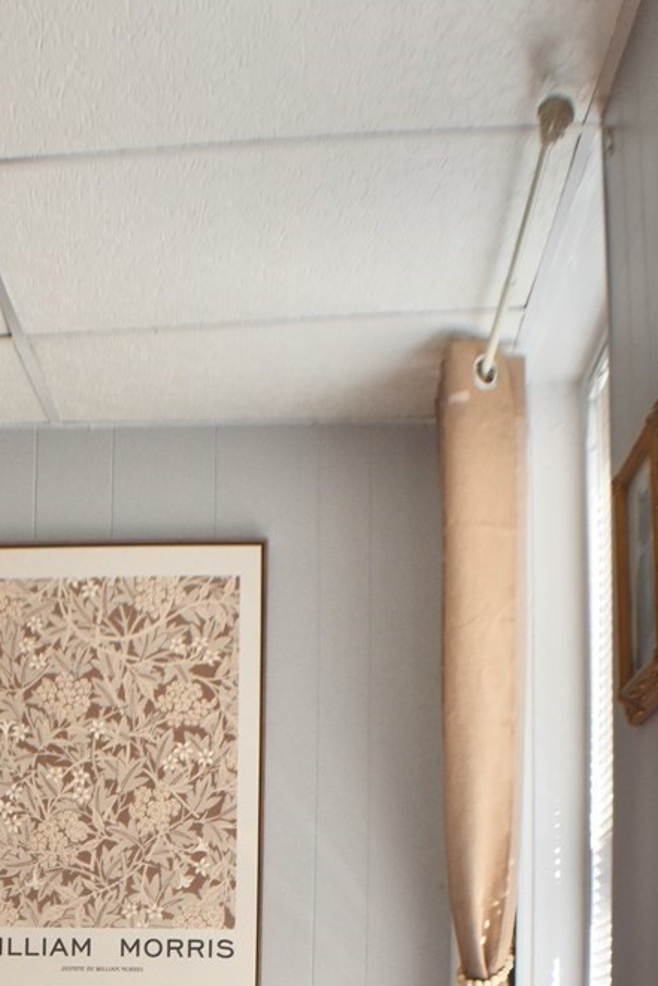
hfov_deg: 16.8
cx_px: 40
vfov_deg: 23.6
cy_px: 1111
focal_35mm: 80
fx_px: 2196
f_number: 5.6
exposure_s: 1/250
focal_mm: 23
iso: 320
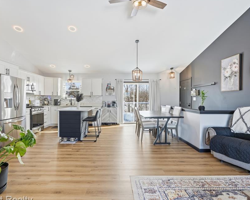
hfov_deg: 83.1
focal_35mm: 19
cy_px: 101
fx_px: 141
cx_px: 115
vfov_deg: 70.8
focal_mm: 16
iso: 400
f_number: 8
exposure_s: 1/500
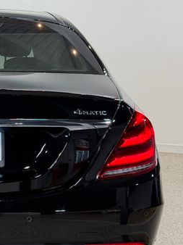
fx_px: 642
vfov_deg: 21.5
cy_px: 151
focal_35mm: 91
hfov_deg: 15.6
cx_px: -35
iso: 80
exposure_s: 1/120
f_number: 1.78
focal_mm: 6.76
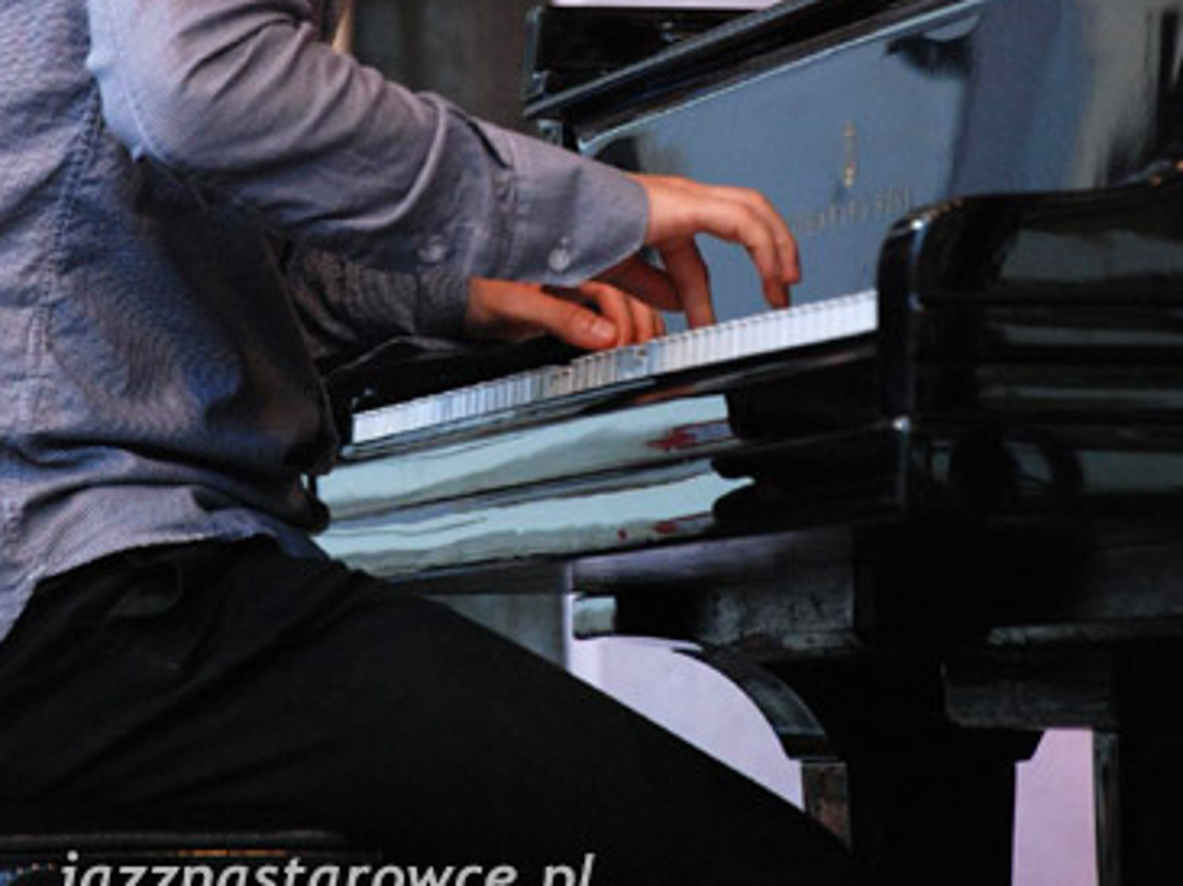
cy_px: 68
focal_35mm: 217
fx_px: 7411
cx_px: 592
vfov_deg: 6.8
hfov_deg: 9.1
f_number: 5.6
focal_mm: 100
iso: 1000
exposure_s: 1/80
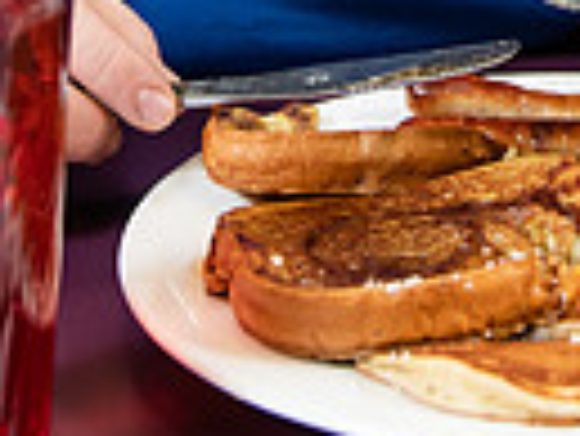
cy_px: -357
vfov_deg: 11.7
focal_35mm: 117
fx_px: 1962
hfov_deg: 16.8
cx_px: 355
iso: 800
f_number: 3.5
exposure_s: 1/160
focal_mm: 27
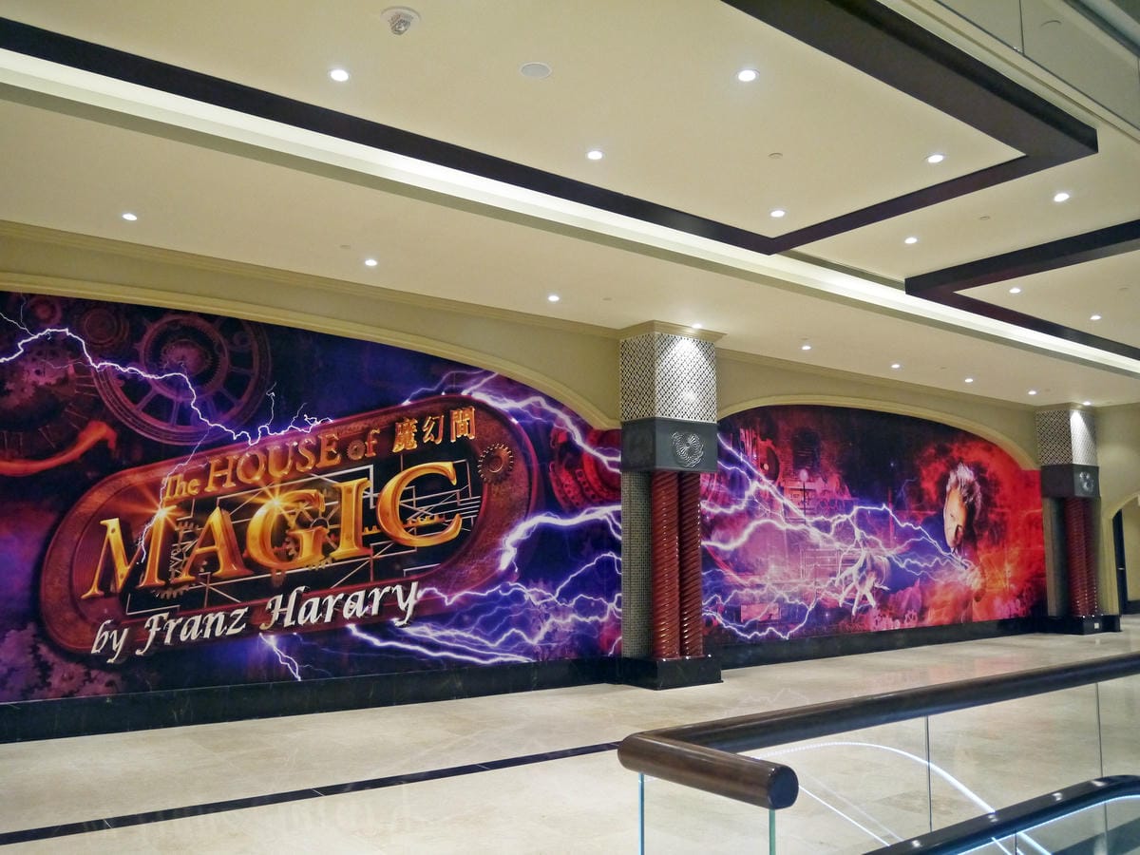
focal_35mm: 28
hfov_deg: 63.4
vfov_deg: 49.7
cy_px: 428
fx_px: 922
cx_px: 570
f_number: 3.5
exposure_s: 1/125
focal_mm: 14
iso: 1000
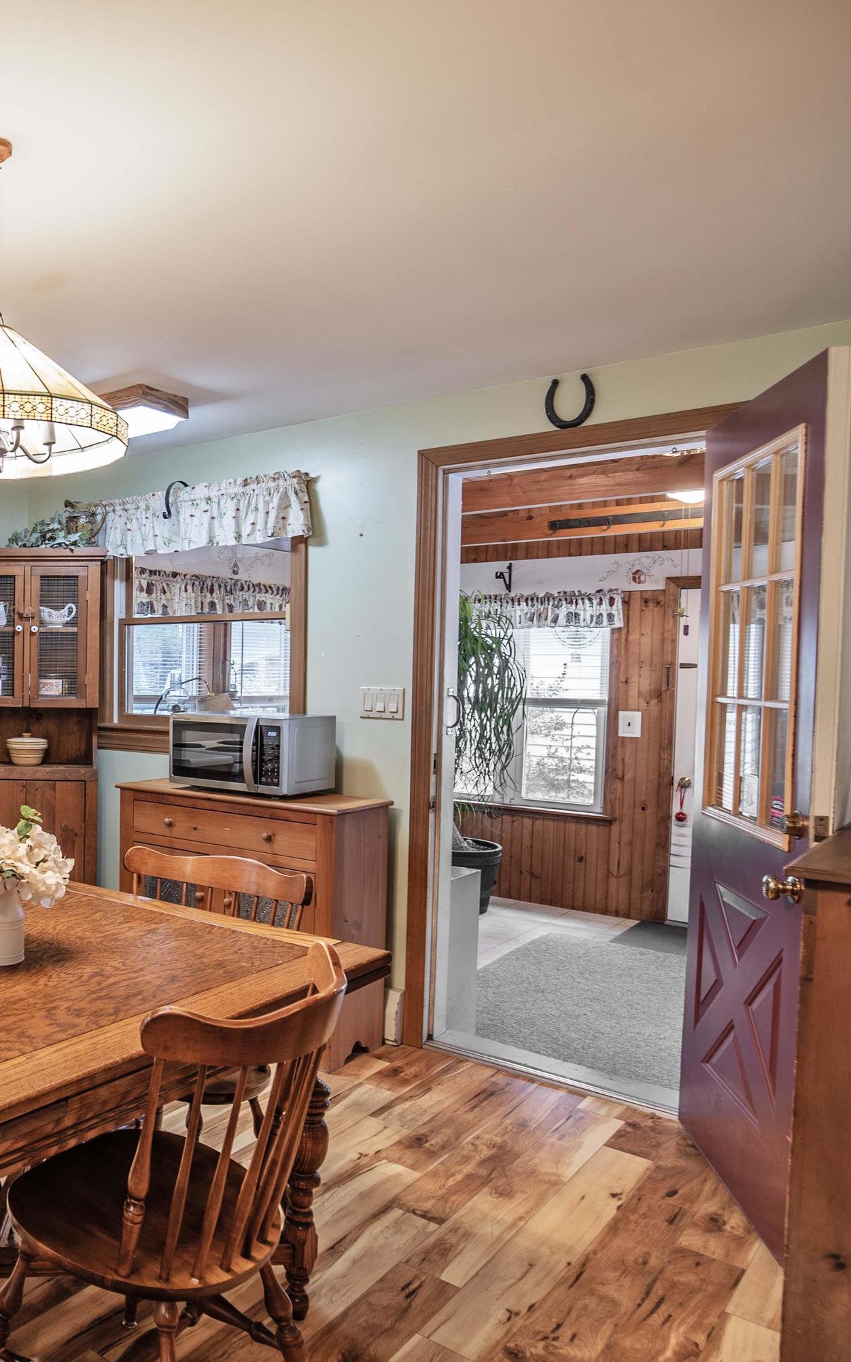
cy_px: 688
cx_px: -77
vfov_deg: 72.6
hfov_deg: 40.2
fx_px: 928
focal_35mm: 25
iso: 100
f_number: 4
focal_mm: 16
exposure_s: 1/2
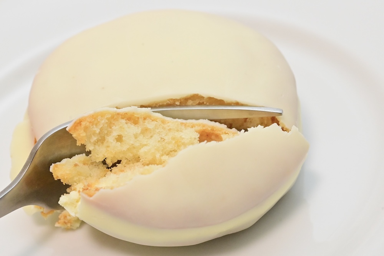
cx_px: 192
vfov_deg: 22.6
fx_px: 640
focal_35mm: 60
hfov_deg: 33.4
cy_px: 128
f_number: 10
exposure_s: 1/160
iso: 6400
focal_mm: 60
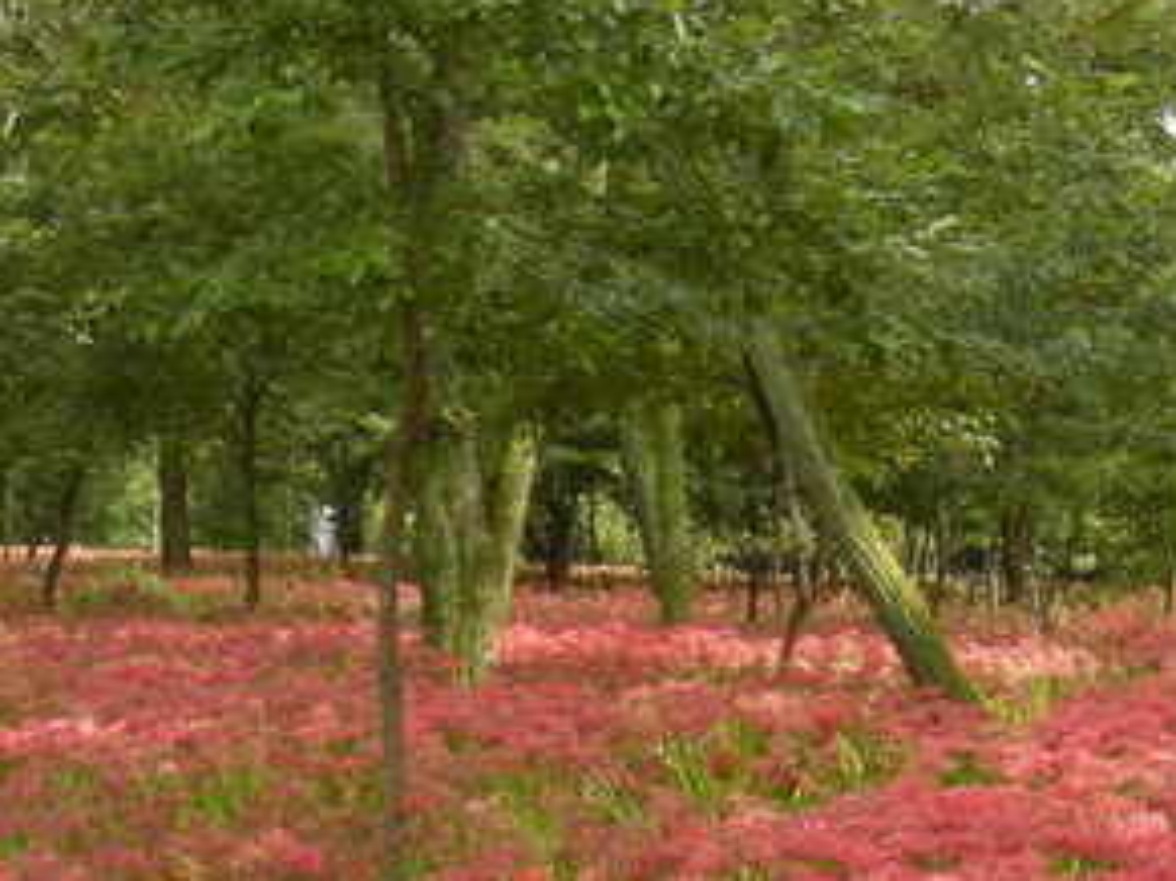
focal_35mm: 98
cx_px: 867
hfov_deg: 19.9
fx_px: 3328
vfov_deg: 14.4
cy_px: 1190
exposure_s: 1/166
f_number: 2.8
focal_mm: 5.7
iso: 64
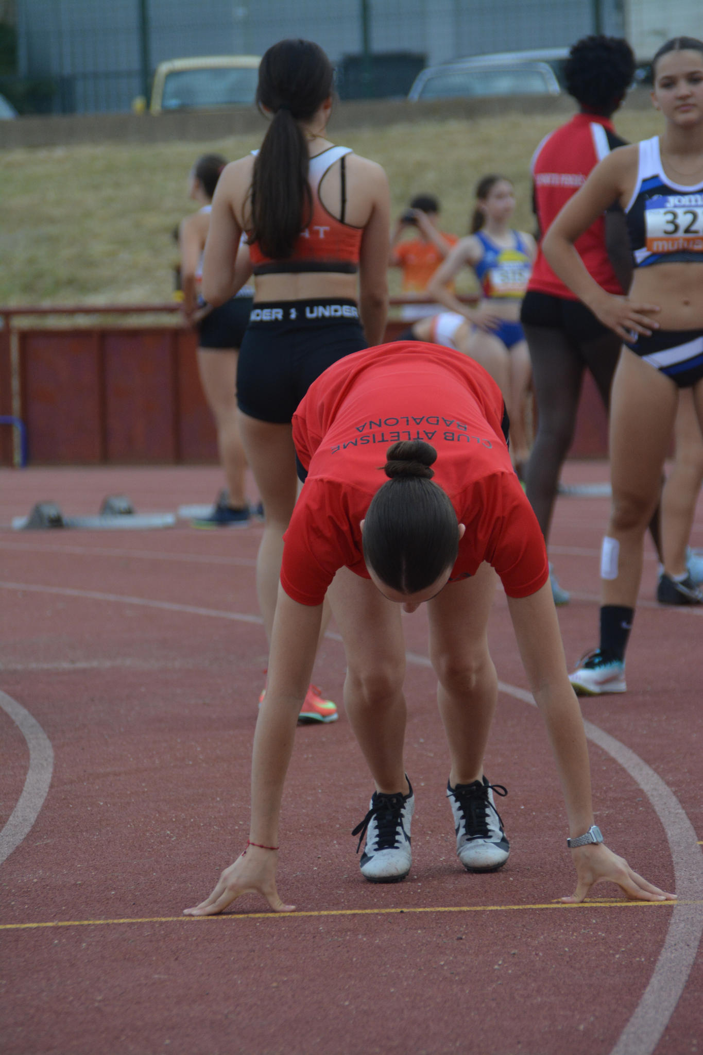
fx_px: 8788
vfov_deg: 6.9
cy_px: 528
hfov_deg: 4.6
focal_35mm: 300
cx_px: 352
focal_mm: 200
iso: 800
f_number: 6.3
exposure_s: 1/500
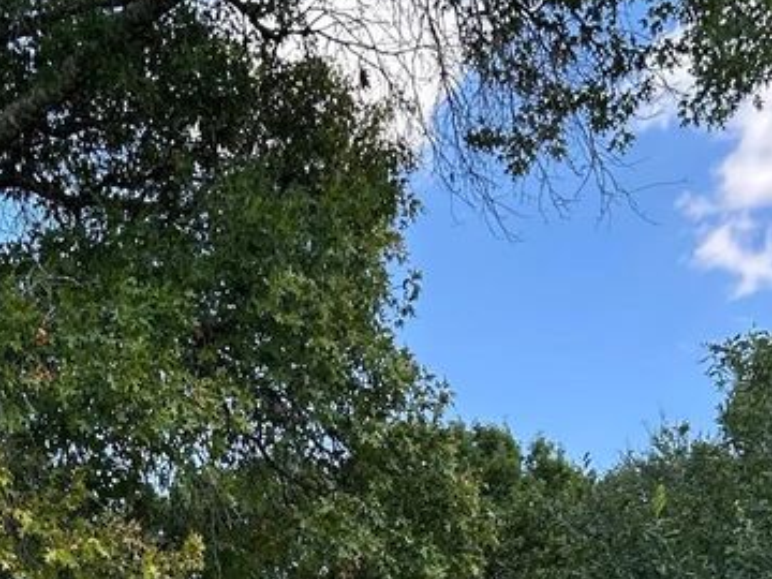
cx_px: 56
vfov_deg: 18.5
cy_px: 757
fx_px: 1650
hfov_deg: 25.4
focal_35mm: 74
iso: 50
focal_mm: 5.7
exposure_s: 1/820
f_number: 1.5
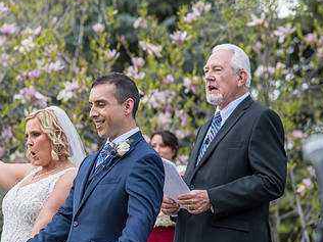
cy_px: 135
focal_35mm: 150
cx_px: 132
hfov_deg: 13.2
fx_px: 1400
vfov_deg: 9.9
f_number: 2.8
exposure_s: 1/250
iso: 100
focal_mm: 85
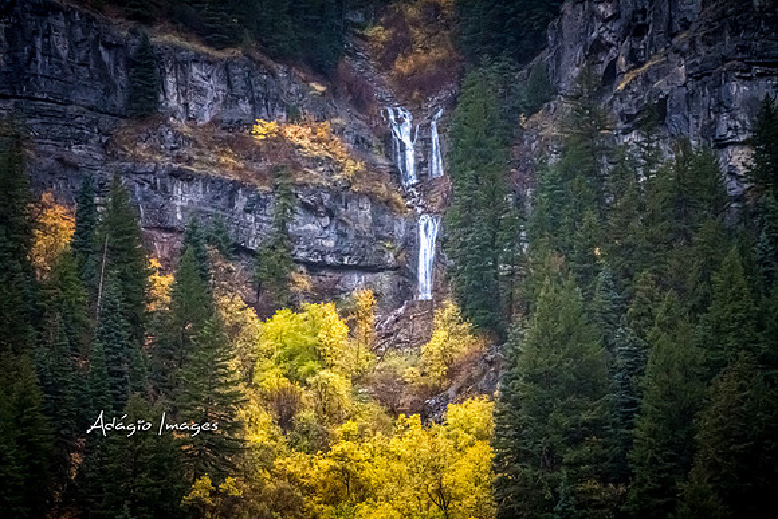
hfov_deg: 12.2
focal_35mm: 168
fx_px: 3631
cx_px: 389
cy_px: 260
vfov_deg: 8.2
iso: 6400
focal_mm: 112
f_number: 6.3
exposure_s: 1/160
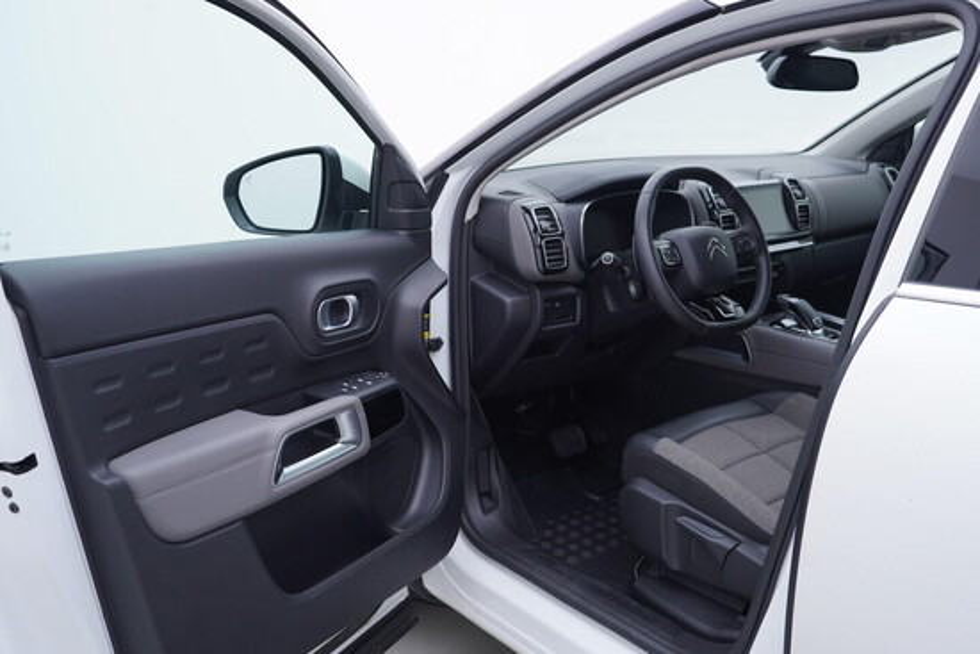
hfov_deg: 53.1
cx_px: 490
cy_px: 327
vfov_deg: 36.9
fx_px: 980
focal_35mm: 36
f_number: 3.2
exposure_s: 1/50
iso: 125
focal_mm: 24
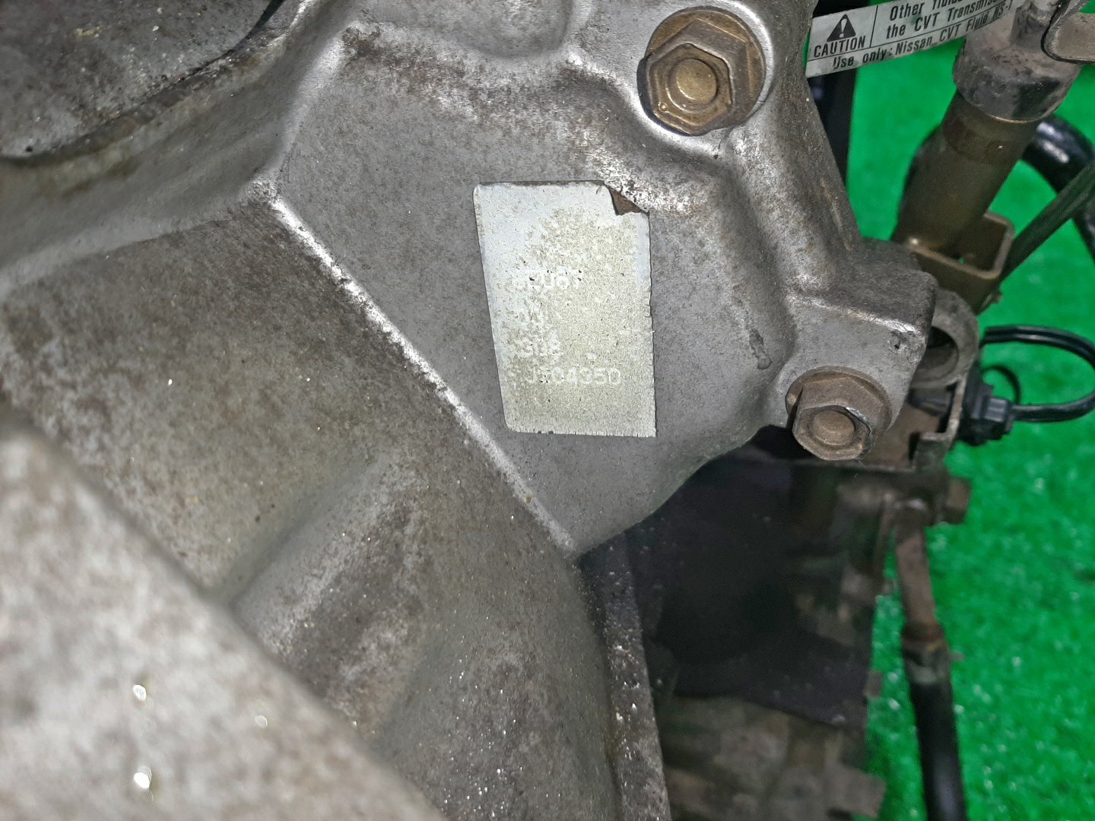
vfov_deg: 53.1
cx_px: 548
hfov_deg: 67.3
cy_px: 410
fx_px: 822
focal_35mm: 26
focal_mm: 3.93
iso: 81
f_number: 1.7
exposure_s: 1/50
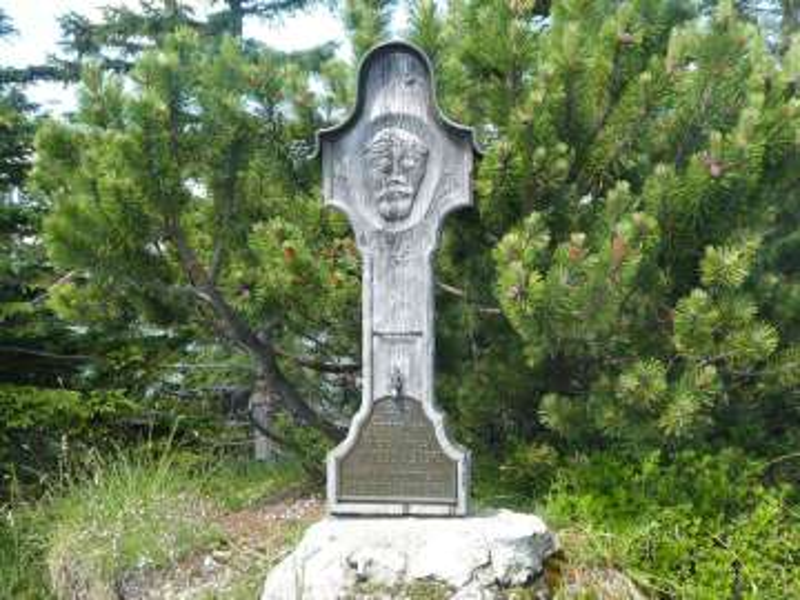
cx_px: 400
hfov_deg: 38.2
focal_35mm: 50
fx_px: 1156
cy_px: 300
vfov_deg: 29.1
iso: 80
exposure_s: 1/100
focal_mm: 9
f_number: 4.1
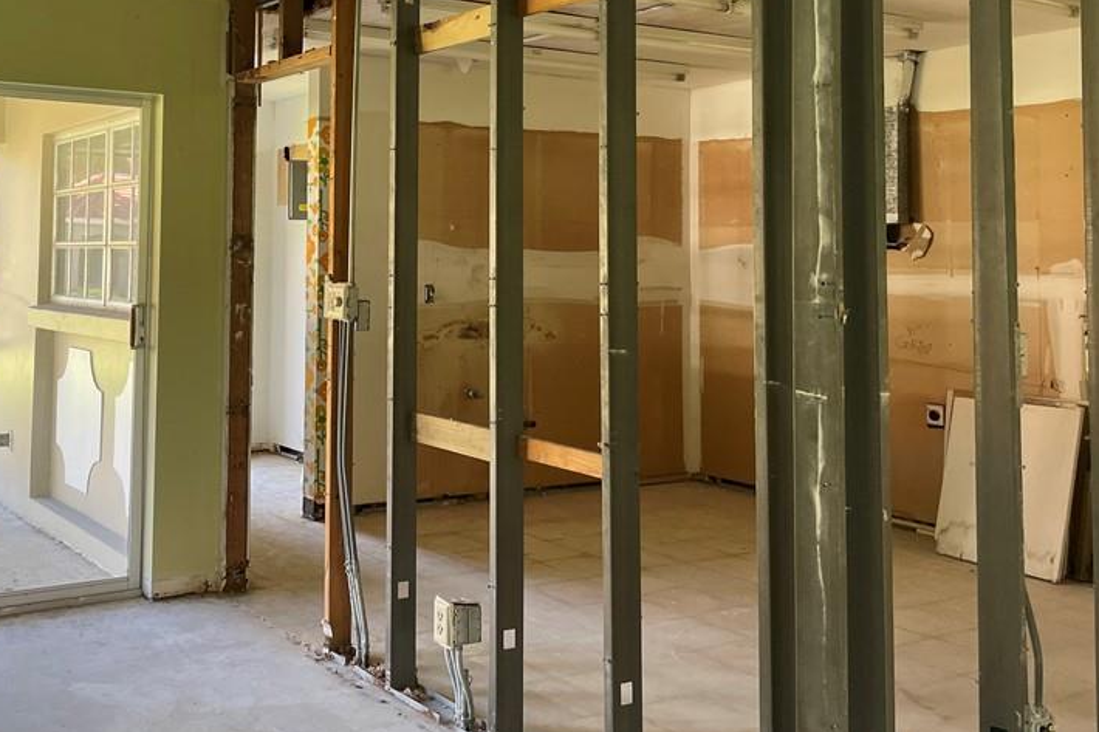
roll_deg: +0.1
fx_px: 1190
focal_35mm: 39
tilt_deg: +3.3
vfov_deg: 33.5
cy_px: 183
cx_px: 350
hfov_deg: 48.6
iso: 125
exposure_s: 1/103
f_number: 1.6
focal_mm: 4.2
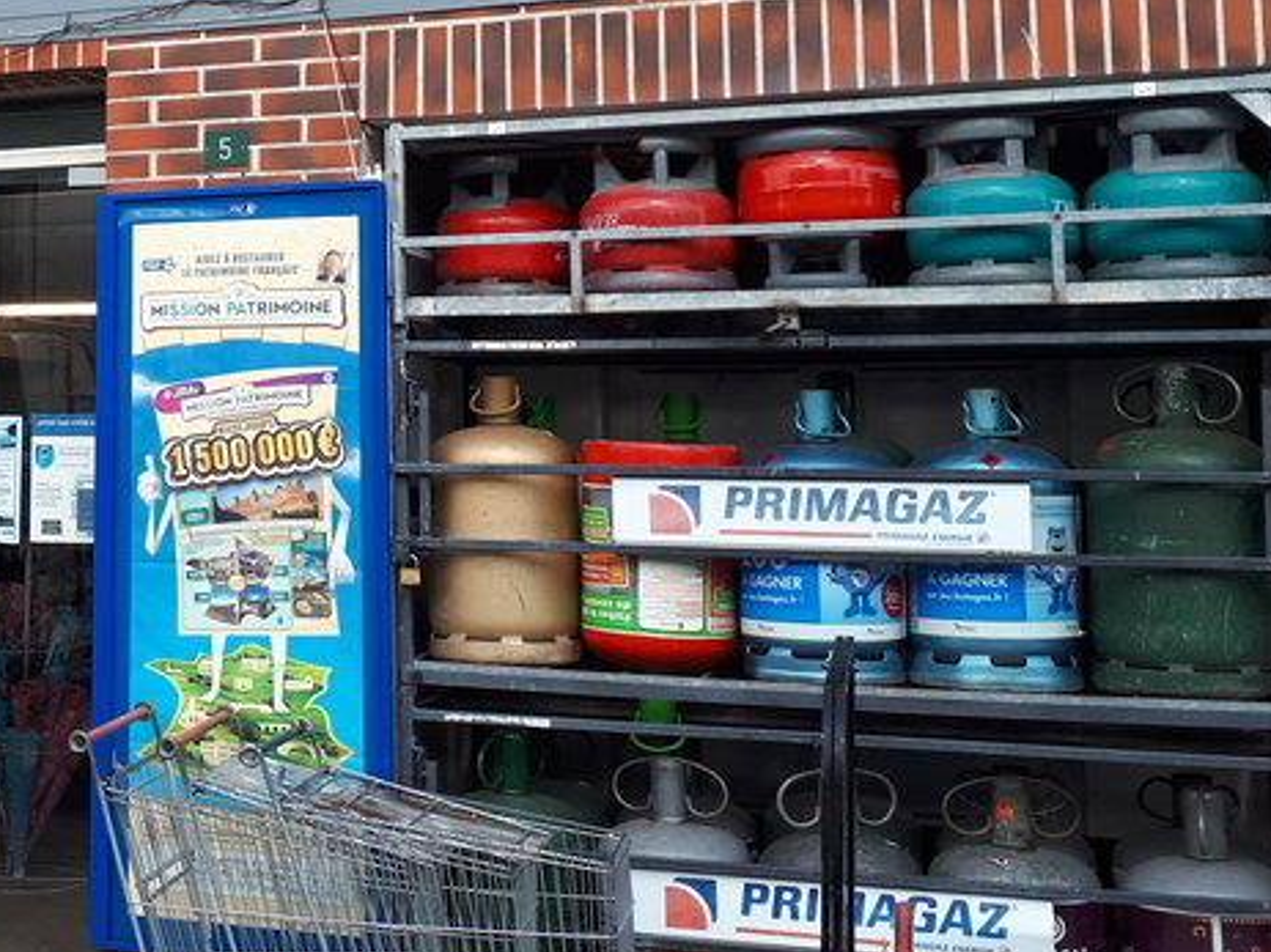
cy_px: 195
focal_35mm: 56
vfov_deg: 25.6
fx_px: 2056
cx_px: 96
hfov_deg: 32.4
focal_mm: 3.6
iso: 40
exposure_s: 1/351
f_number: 1.9
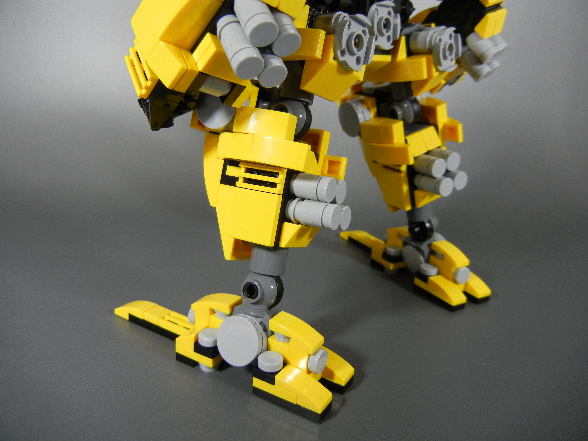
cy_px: 220
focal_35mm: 30
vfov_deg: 46.8
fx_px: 510
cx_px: 294
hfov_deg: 60.0
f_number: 3.5
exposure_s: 1/50.4
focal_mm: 5.4
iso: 400
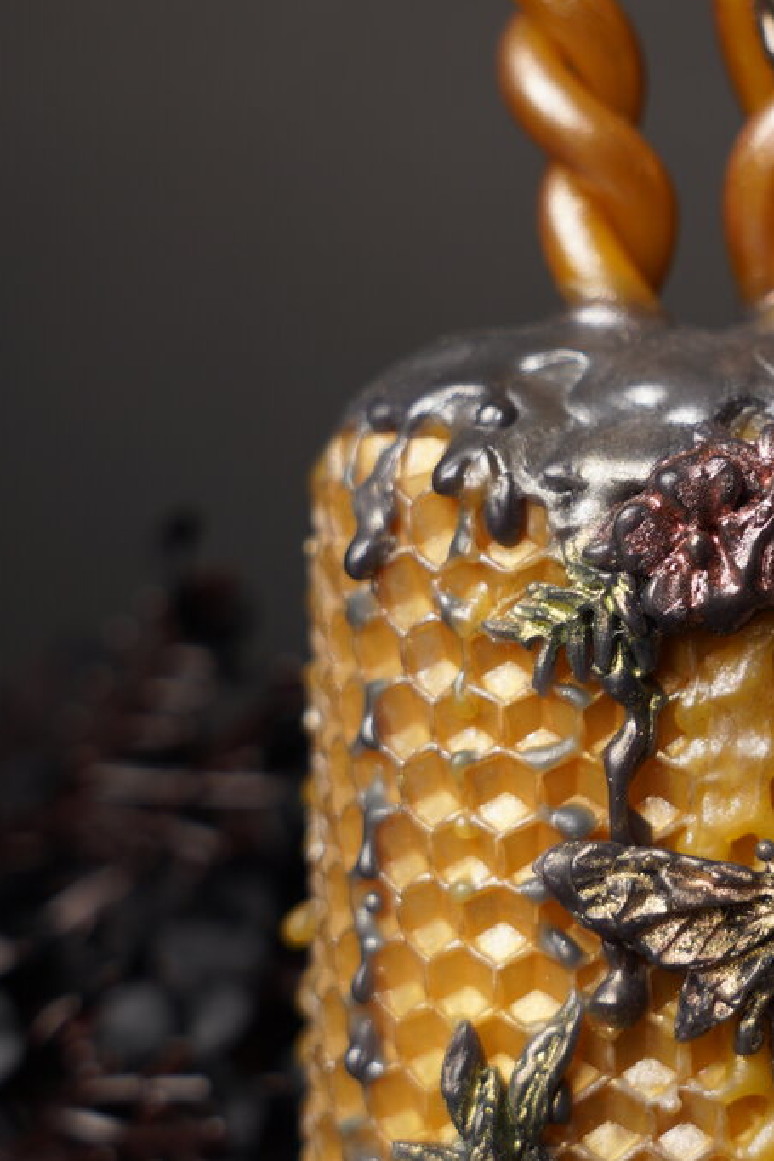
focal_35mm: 110
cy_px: 472
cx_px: 811
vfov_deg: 18.5
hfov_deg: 12.2
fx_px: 3560
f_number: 5
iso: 125
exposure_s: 1/50
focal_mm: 50.2
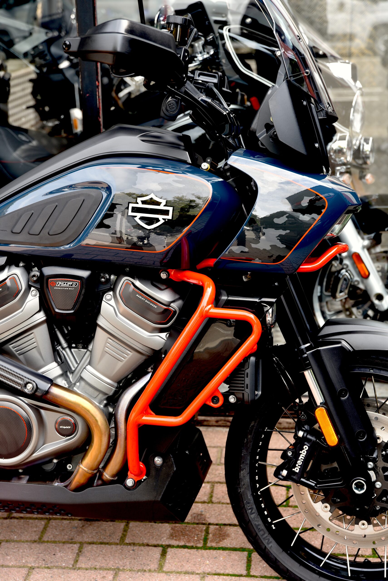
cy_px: 290
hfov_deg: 21.9
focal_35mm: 62
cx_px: 194
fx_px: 1001
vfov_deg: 32.4
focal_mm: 62
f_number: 4.5
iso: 100
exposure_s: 1/80
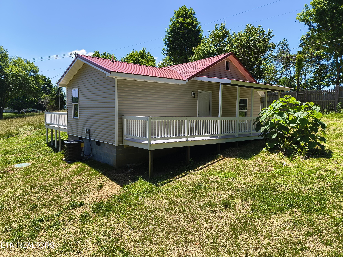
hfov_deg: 69.4
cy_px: 128
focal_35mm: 25
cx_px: 172
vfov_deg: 54.9
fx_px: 248
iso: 100
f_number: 1.7
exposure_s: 1/1024
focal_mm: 4.68
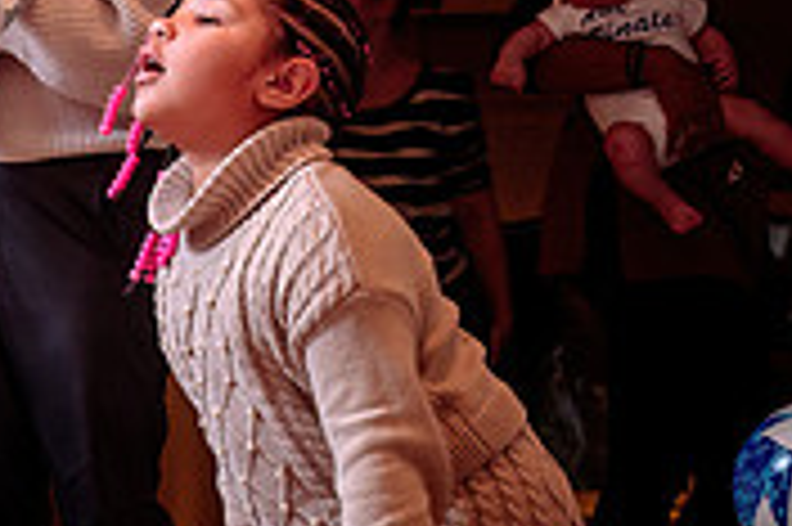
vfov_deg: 9.0
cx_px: -502
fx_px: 3341
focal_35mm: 152
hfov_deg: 12.6
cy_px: 303
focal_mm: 39
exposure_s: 1/80
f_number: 5
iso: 500
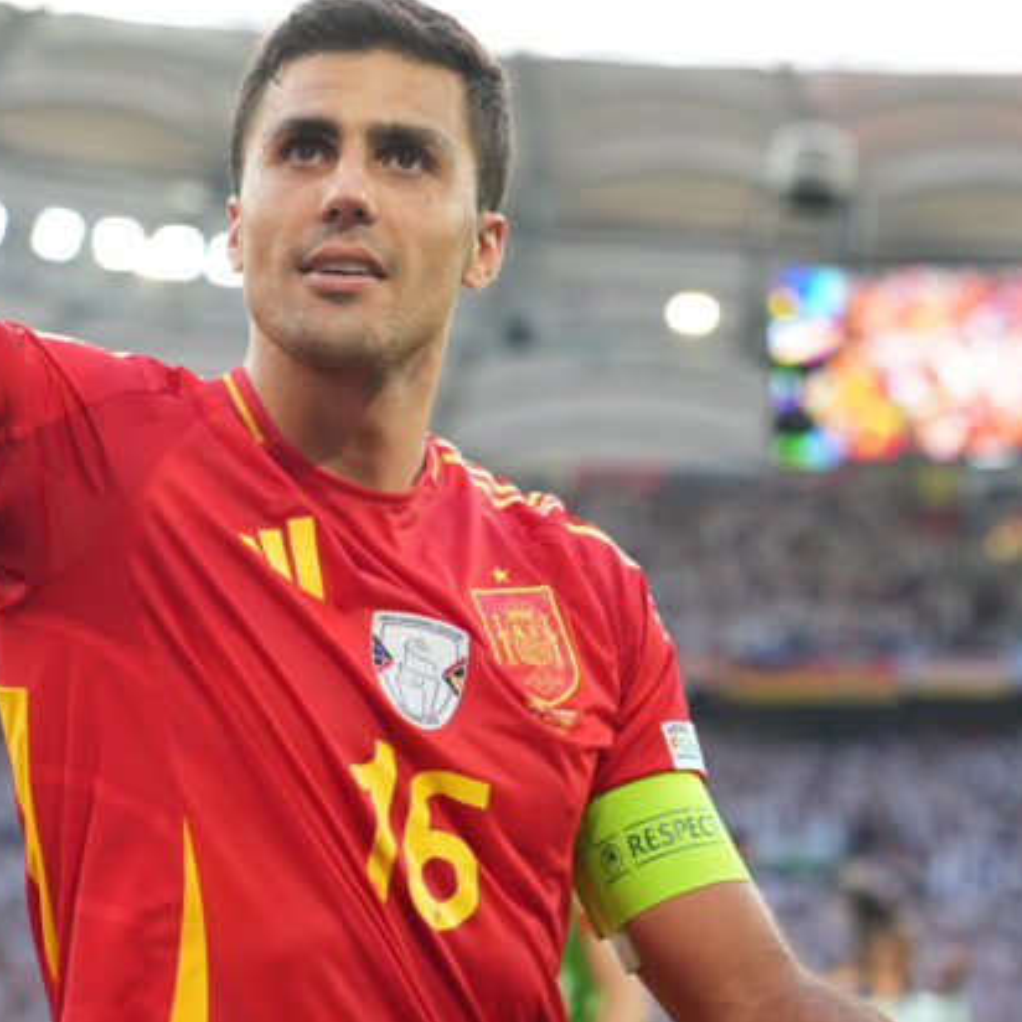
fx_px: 4944
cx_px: 402
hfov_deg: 11.8
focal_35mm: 148
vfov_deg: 11.8
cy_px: 182
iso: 1600
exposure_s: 1/1250
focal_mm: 70
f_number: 2.8
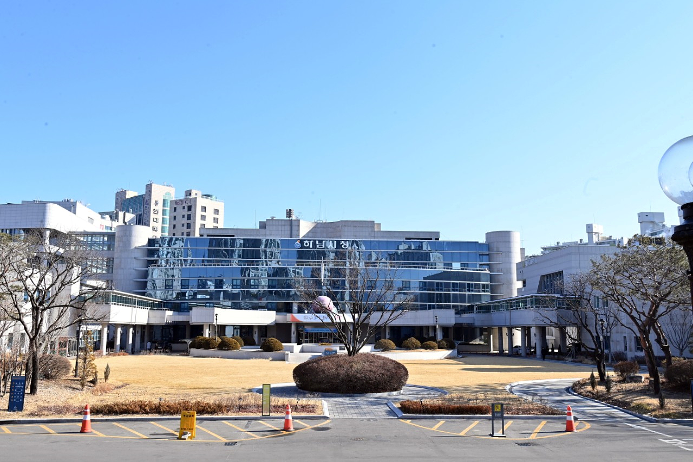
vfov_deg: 38.9
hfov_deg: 55.8
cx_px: 346
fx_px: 654
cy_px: 231
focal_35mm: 34
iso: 800
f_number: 13
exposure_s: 1/400
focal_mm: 34
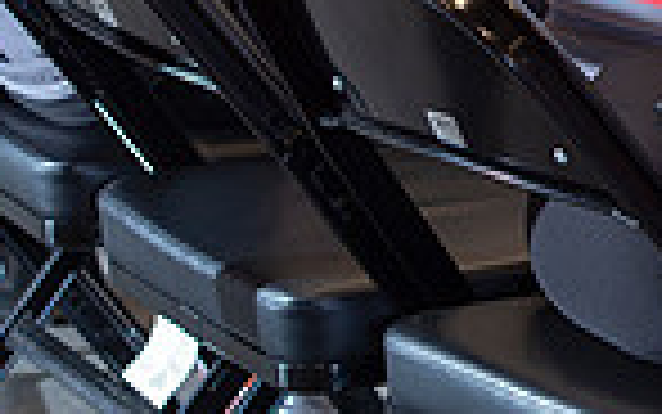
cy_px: -110
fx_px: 5667
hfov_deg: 6.6
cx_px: 1058
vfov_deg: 4.2
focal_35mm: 314
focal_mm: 78
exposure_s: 1/160
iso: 640
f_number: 5.6
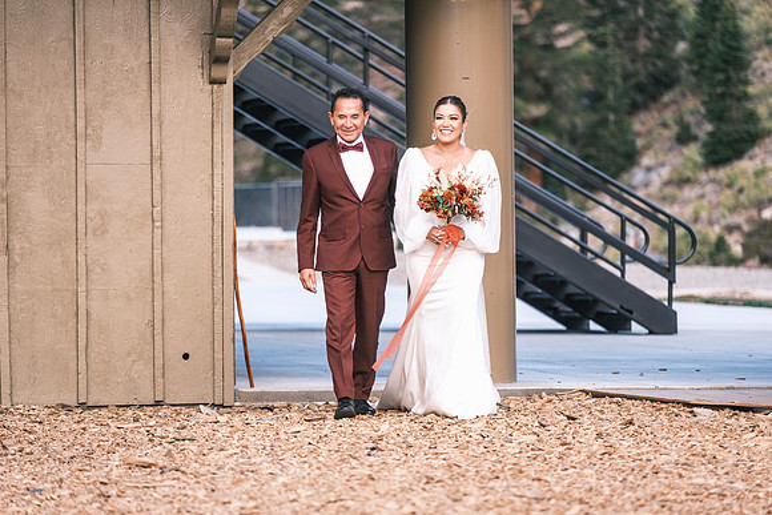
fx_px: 4504
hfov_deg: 9.8
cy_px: 258
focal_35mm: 210
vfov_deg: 6.5
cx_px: 386
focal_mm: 140
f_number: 2.8
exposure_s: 1/480
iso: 400
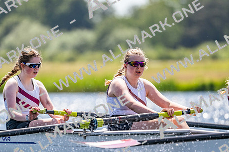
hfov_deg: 4.1
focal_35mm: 507
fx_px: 3224
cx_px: 115
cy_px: 92
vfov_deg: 2.7
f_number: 4.5
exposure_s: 1/2500
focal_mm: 400
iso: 250
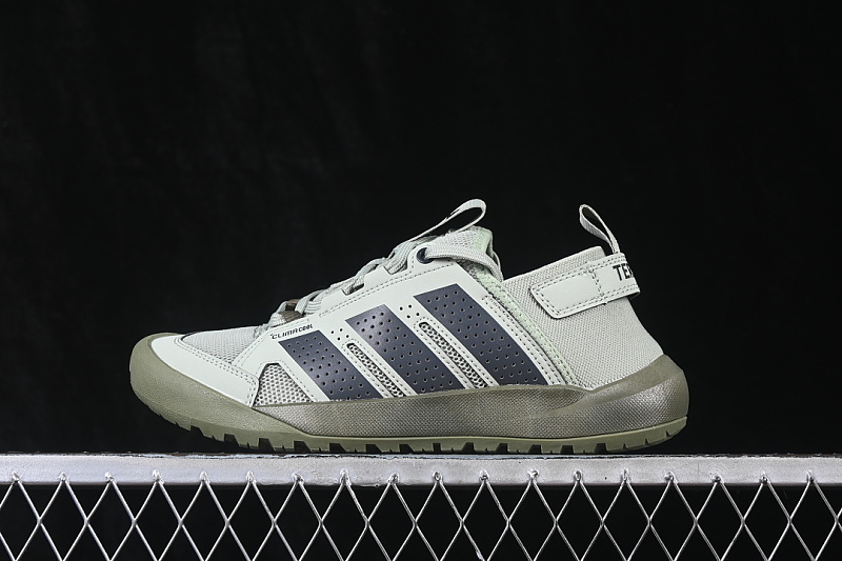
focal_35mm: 75
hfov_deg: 27.0
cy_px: 280
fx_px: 1754
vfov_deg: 18.2
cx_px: 421
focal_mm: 50
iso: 160
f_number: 7.1
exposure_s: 1/80
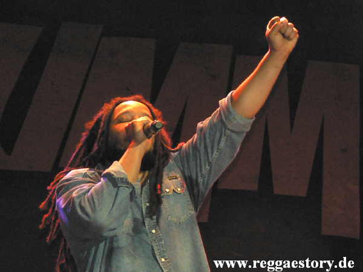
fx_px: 1059
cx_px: 182
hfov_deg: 19.4
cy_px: 136
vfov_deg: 14.6
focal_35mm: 101
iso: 400
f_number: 3.2
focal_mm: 17.3
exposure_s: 1/60
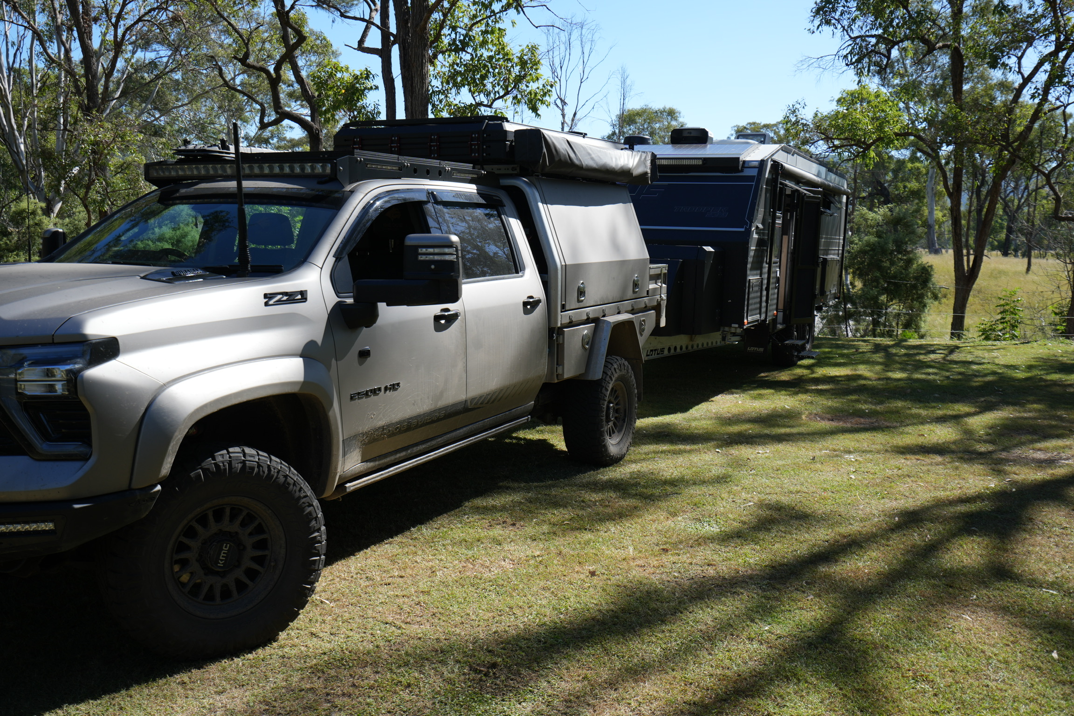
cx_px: 537
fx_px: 1044
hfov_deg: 54.4
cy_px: 358
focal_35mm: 35
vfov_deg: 37.9
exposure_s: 1/320
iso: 100
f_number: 5.6
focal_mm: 35
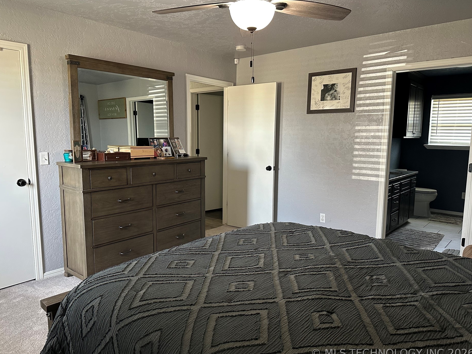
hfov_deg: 69.4
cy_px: 177
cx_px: 231
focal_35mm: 25
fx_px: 341
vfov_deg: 54.9
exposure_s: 1/60
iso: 320
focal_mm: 6.86
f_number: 1.78
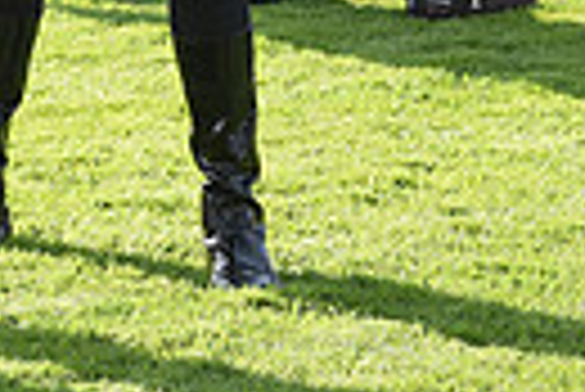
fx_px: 7272
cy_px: -462
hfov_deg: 4.6
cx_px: 0
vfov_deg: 3.1
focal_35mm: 447
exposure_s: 1/1000
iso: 640
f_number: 5.6
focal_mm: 100
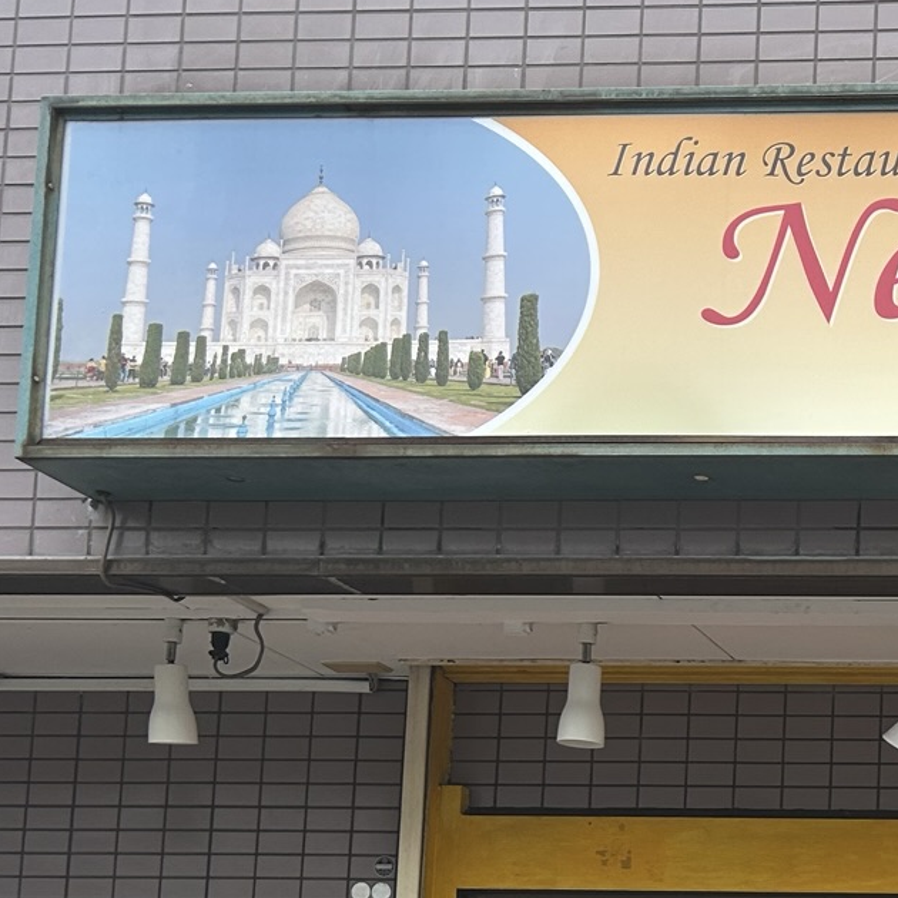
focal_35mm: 73
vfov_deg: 22.4
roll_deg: -0.7
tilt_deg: +6.9
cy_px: 988
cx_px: 1212
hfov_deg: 21.2
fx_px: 2143
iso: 50
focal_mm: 5.7
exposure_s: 1/696
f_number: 1.5
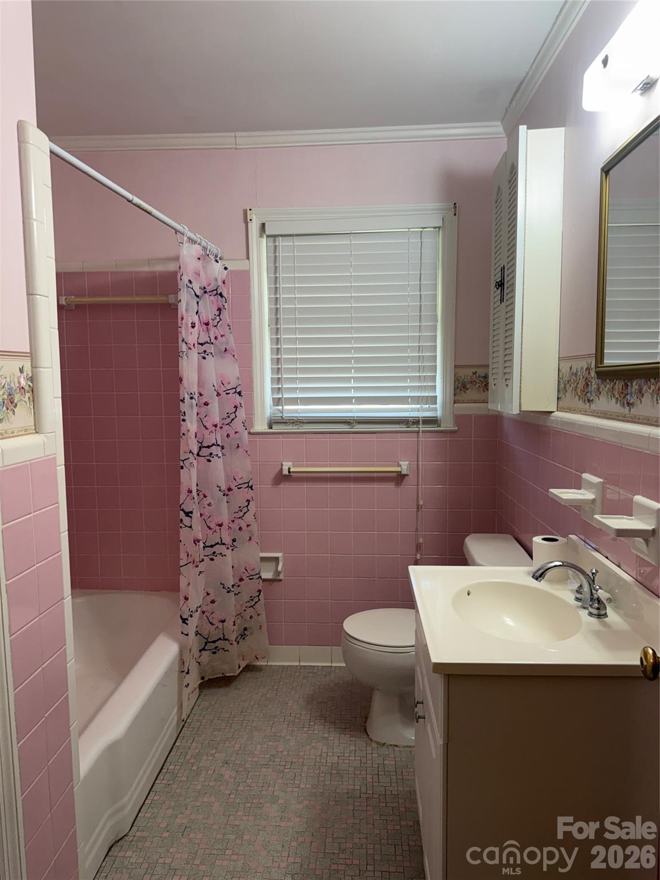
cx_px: 330
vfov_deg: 71.6
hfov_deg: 56.8
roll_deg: +0.2
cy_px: 440
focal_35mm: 24
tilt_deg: -6.0
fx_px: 610
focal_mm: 6.76
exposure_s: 1/120
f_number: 1.78
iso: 125
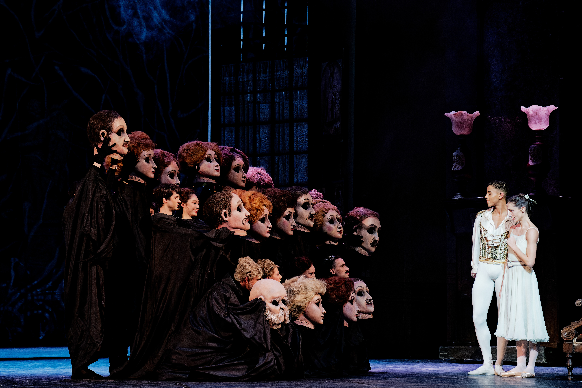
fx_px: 2118
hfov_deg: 15.6
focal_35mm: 131
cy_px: 194
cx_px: 291
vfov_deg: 10.5
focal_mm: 87.1
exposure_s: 1/200
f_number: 3.6
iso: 6400
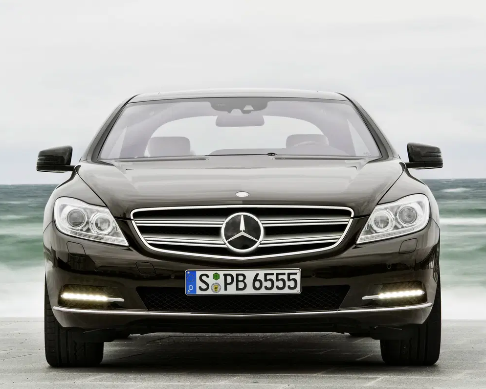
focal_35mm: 153
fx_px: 2200
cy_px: 195
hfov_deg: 12.6
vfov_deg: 10.1
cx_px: 245
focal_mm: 135
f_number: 22
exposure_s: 3
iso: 100
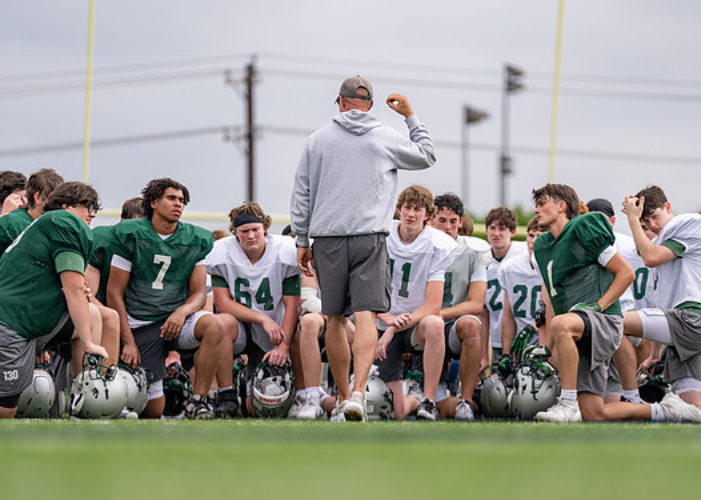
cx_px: 408
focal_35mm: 232
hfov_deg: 8.7
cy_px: 272
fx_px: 4616
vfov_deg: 6.2
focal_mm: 200
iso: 160
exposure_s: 1/2500
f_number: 2.8
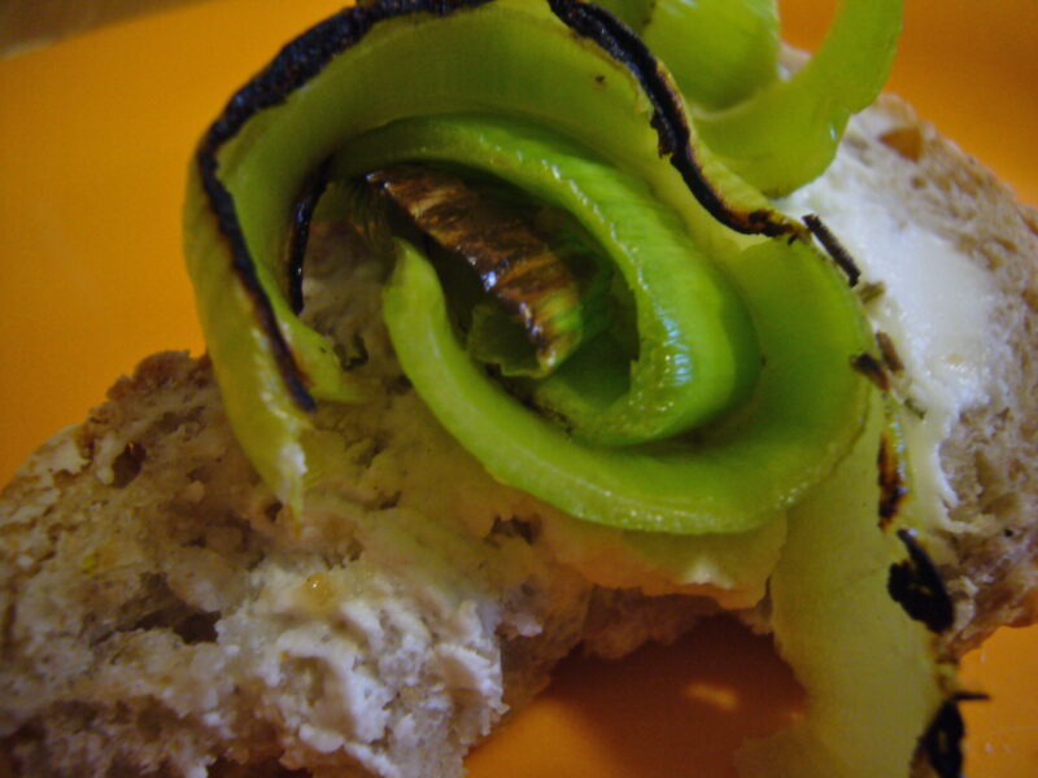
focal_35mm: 28
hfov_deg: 63.4
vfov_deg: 49.7
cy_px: 389
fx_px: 840
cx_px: 519
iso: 200
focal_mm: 4.6
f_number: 2.8
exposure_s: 1/8
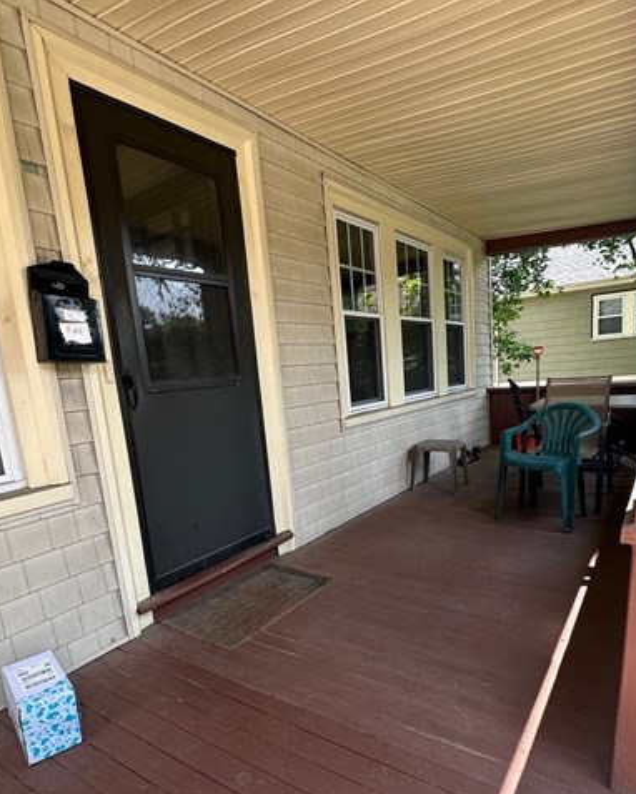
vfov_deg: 74.4
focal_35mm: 22
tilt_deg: -10.4
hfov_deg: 63.1
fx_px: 517
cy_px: 466
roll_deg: +1.4
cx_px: 335
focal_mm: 2.22
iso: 40
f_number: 2.2
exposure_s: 1/143
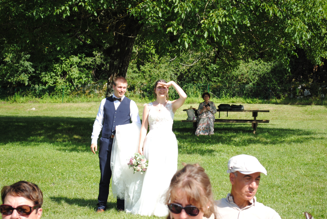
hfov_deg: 26.0
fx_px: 709
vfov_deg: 17.5
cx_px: 164
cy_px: 110
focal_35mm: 78
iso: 100
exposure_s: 1/200
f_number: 10
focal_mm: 52
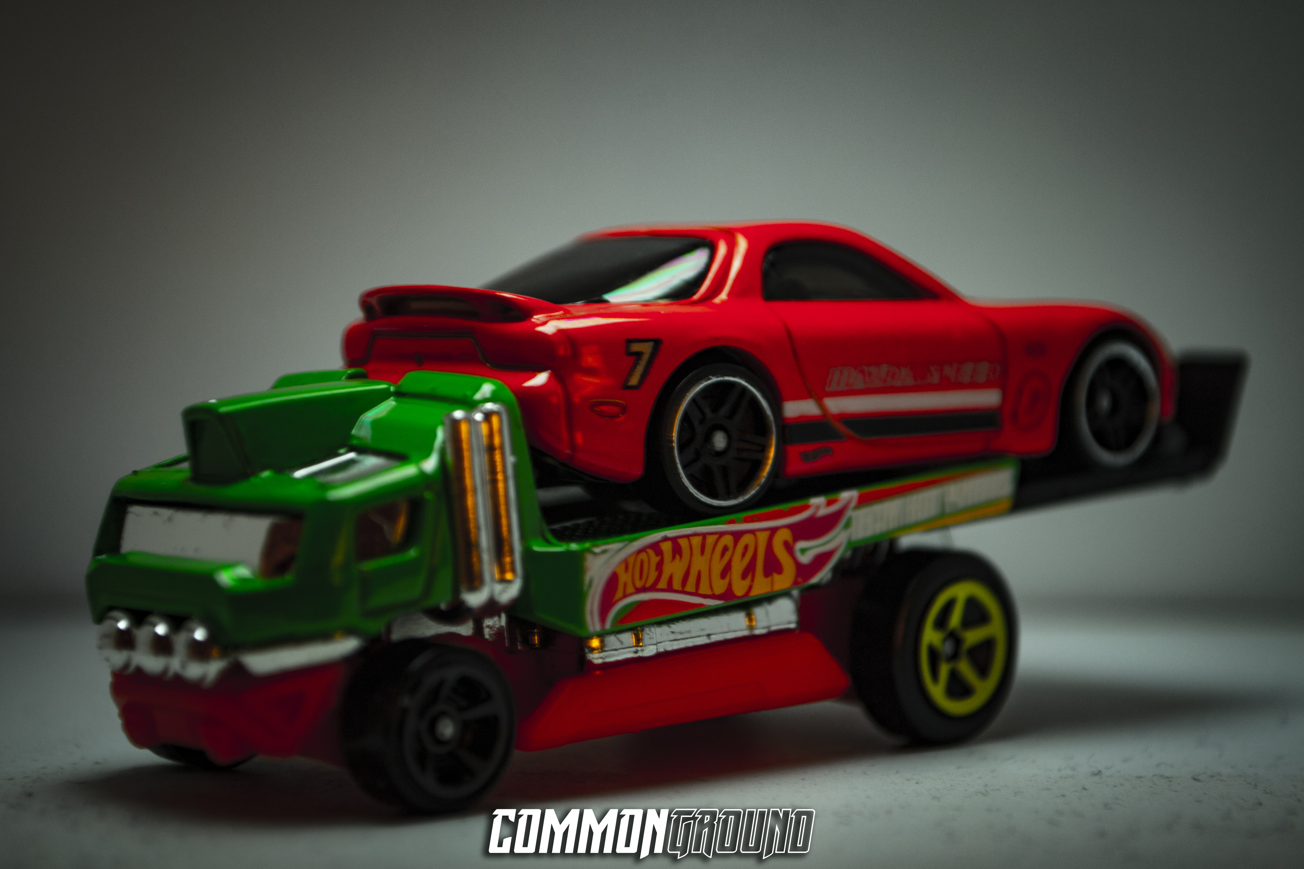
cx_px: 652
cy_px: 434
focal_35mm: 82
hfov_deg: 24.6
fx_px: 2988
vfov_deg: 16.6
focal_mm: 55
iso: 100
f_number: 5.6
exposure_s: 3
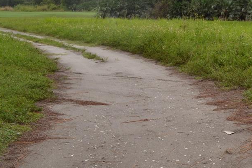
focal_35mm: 78
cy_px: -14
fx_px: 546
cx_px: 306
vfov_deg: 17.0
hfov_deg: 23.6
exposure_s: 1/200
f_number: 8
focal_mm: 20
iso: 100
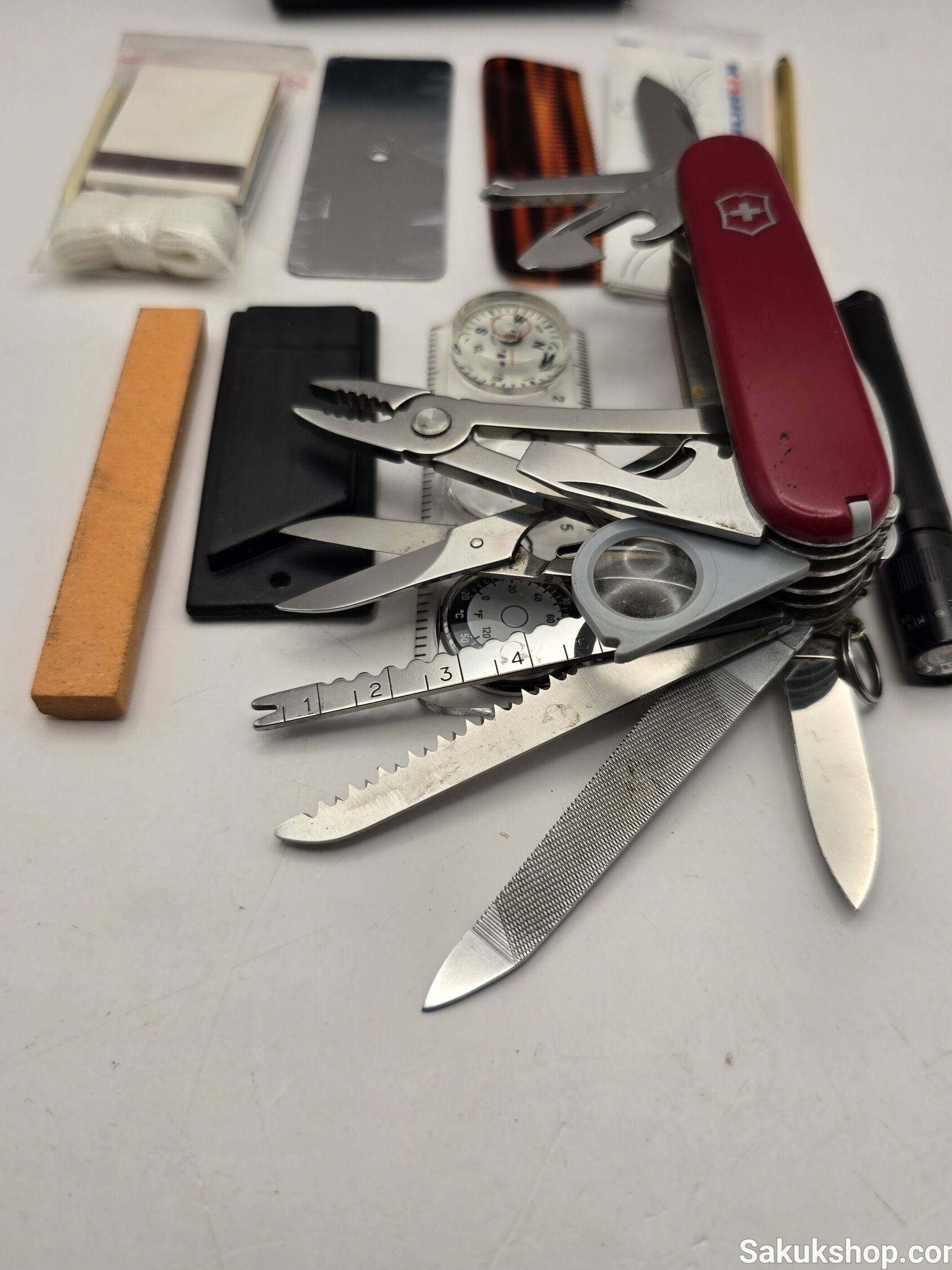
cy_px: 629
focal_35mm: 26
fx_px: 954
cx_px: 500
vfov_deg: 67.3
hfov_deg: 53.0
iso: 12
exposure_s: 1/90.1
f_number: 1.7
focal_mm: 6.3
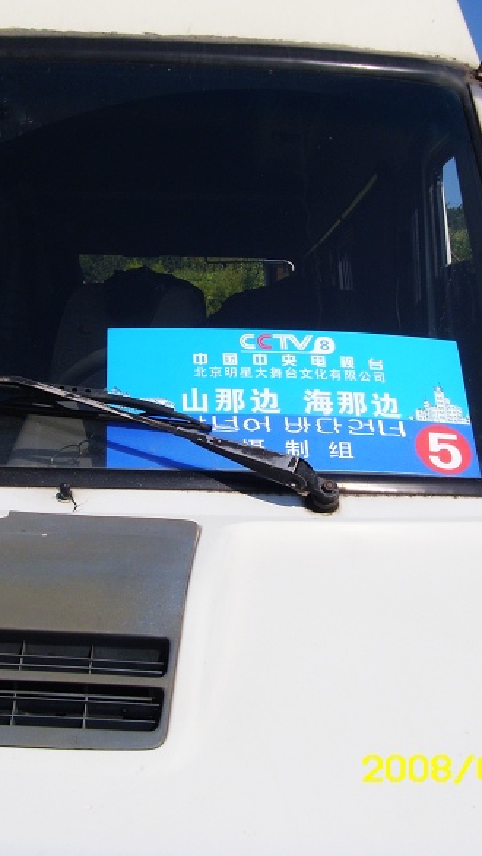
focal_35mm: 46
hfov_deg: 25.9
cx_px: 289
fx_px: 1046
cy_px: 424
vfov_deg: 44.6
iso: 50
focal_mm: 6.3
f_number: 6.3
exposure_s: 1/500
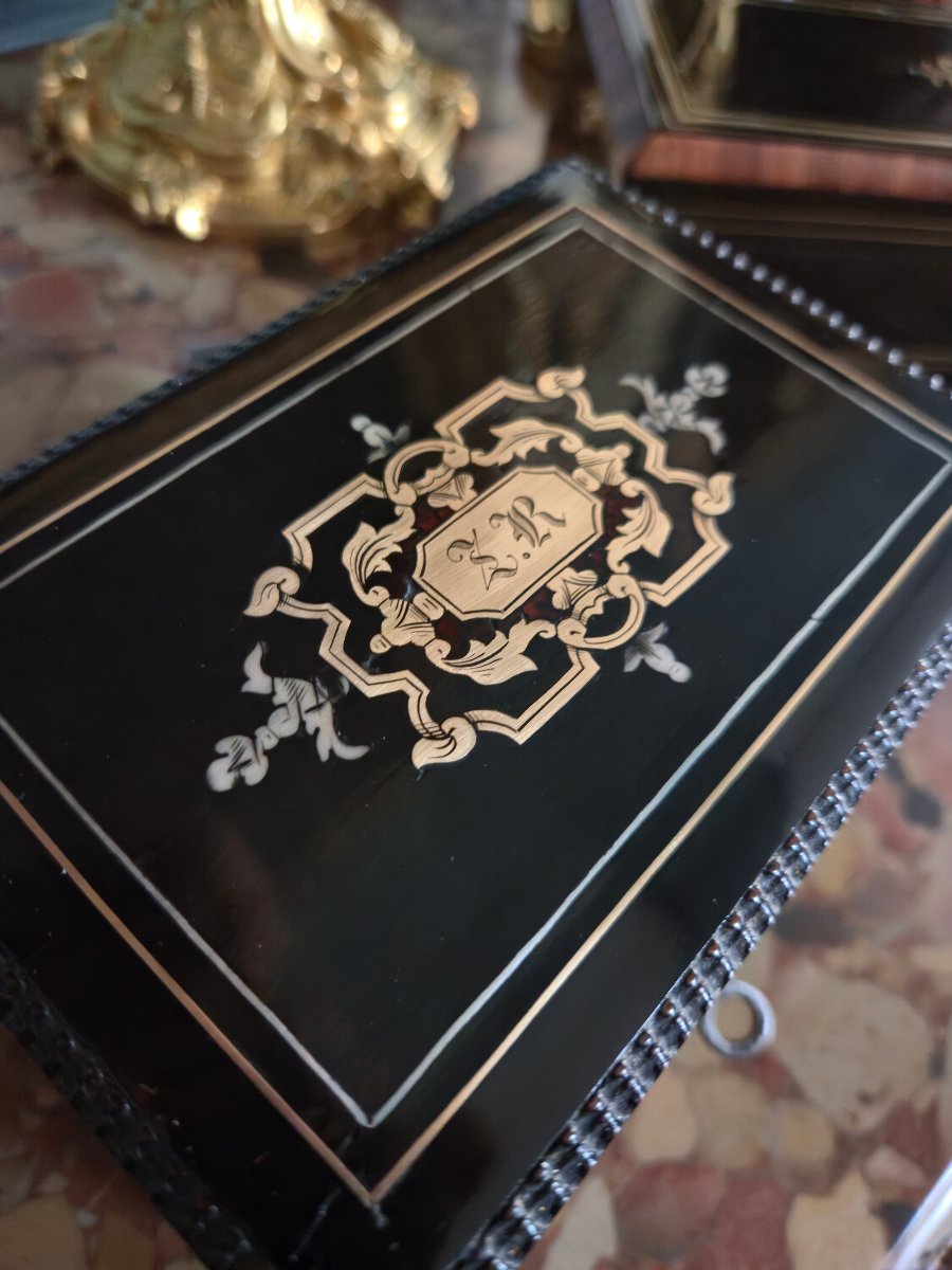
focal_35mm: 23
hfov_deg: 58.9
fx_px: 843
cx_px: 476
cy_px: 635
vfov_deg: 73.9
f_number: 1.8
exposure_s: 1/25
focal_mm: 5.4
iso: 1000
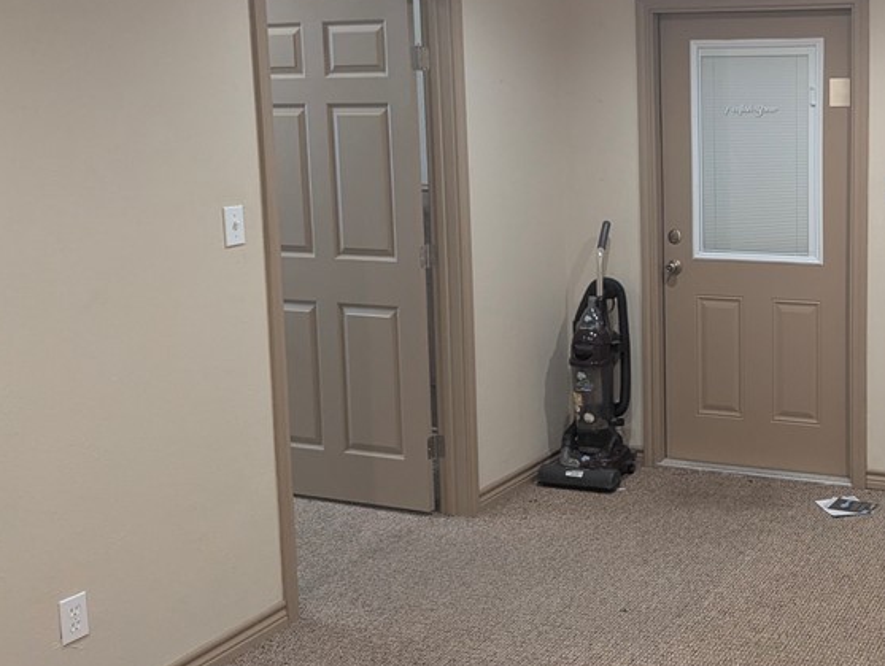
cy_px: 257
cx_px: 779
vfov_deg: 32.8
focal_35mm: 44
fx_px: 1126
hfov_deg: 40.0
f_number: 1.85
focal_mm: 6.81
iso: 1039
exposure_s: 1/120
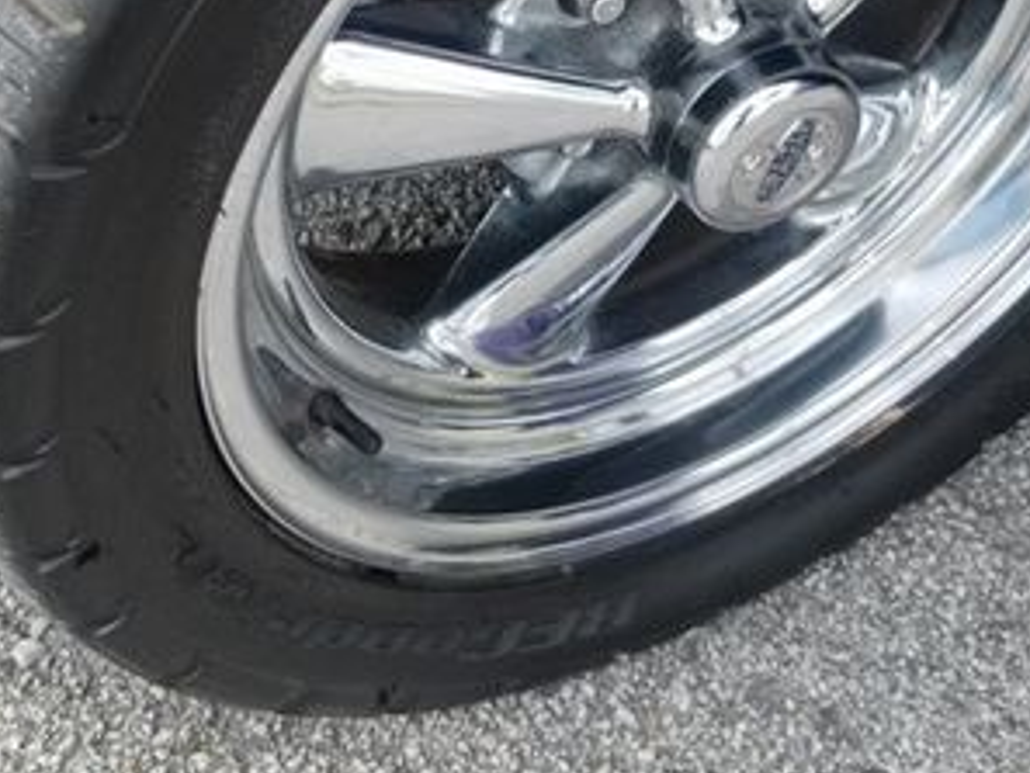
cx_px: 586
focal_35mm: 56
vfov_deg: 25.1
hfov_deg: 34.3
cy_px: 38
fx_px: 1667
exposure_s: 1/540
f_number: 1.7
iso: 50
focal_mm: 4.25
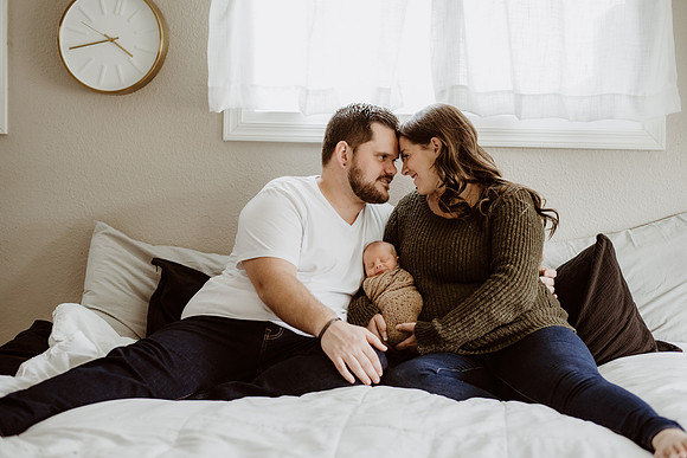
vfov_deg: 27.0
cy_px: 229
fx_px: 954
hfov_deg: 39.6
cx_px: 344
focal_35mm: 50
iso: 1600
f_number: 2.8
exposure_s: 1/200
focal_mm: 50
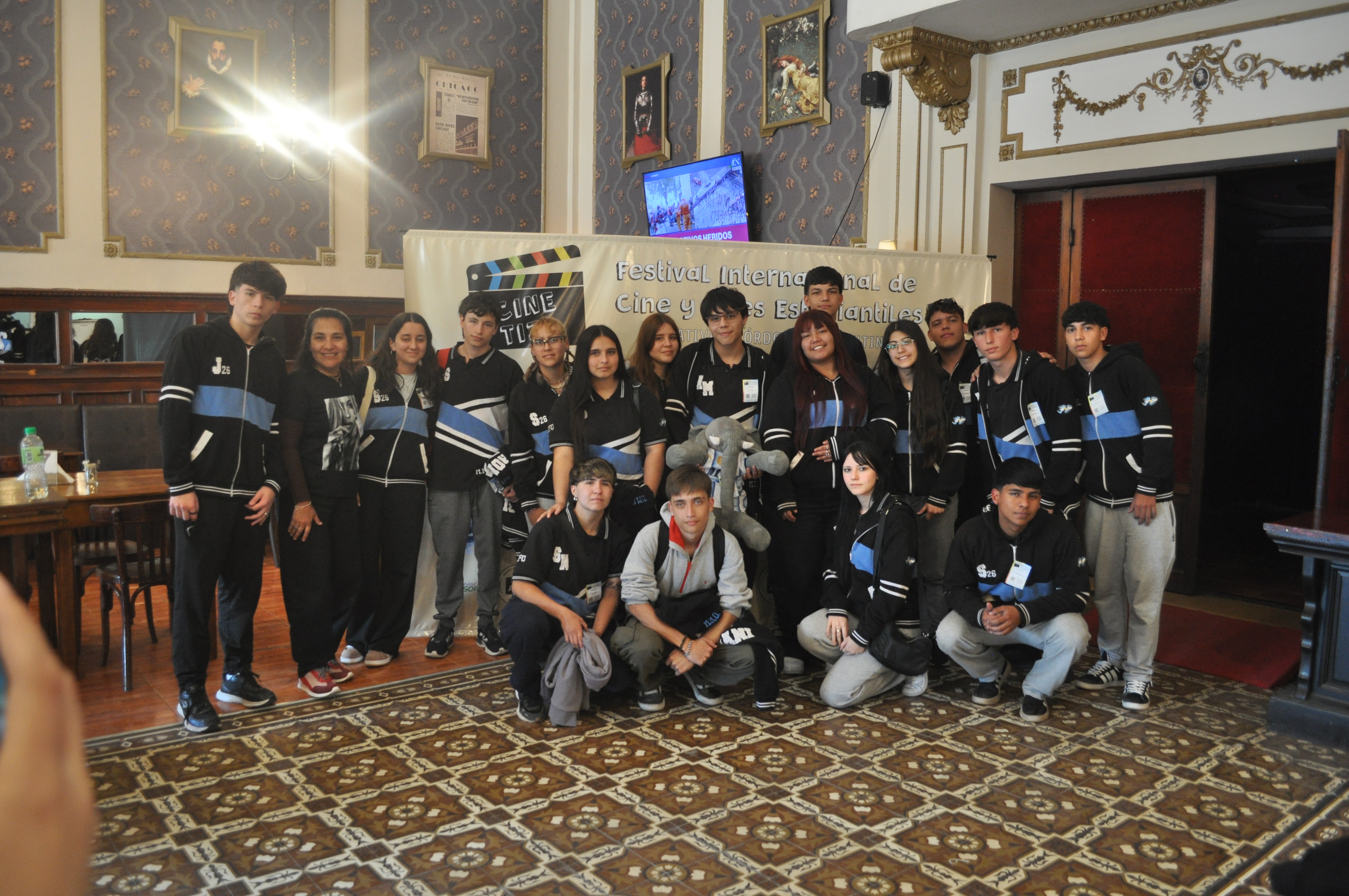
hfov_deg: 67.4
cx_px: 674
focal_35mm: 27
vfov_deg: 47.8
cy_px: 448
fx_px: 1011
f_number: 3.5
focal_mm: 18
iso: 800
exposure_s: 1/30
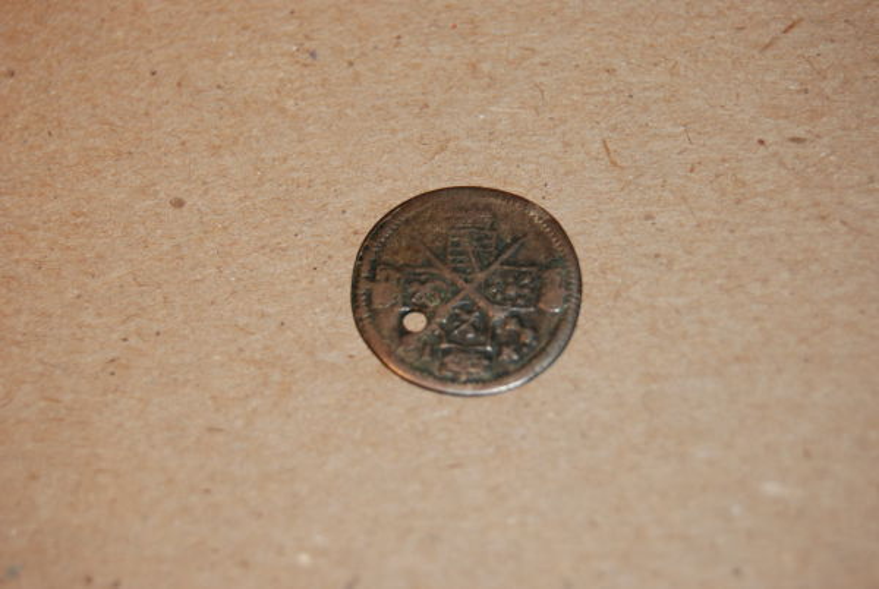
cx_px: 440
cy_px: 294
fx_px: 2017
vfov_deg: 16.6
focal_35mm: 82
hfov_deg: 24.6
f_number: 5.6
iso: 200
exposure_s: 1/60
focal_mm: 55
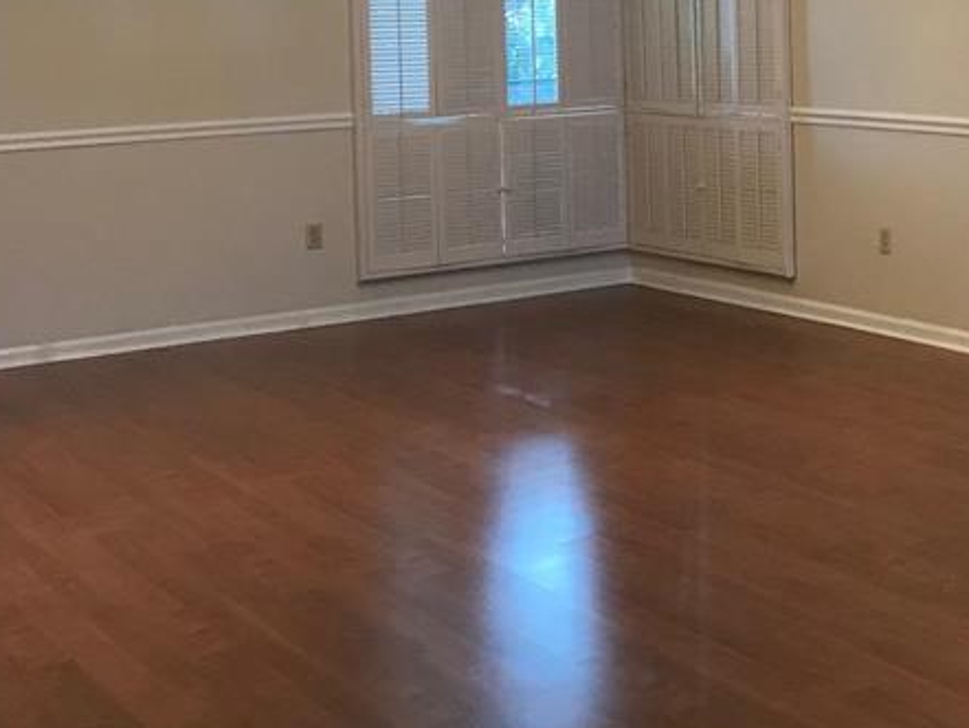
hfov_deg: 27.3
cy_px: 46
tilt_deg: -2.3
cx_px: 1063
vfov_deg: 22.0
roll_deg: +2.5
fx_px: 1820
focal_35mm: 65
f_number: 1.8
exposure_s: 1/30
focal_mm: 3.99
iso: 40
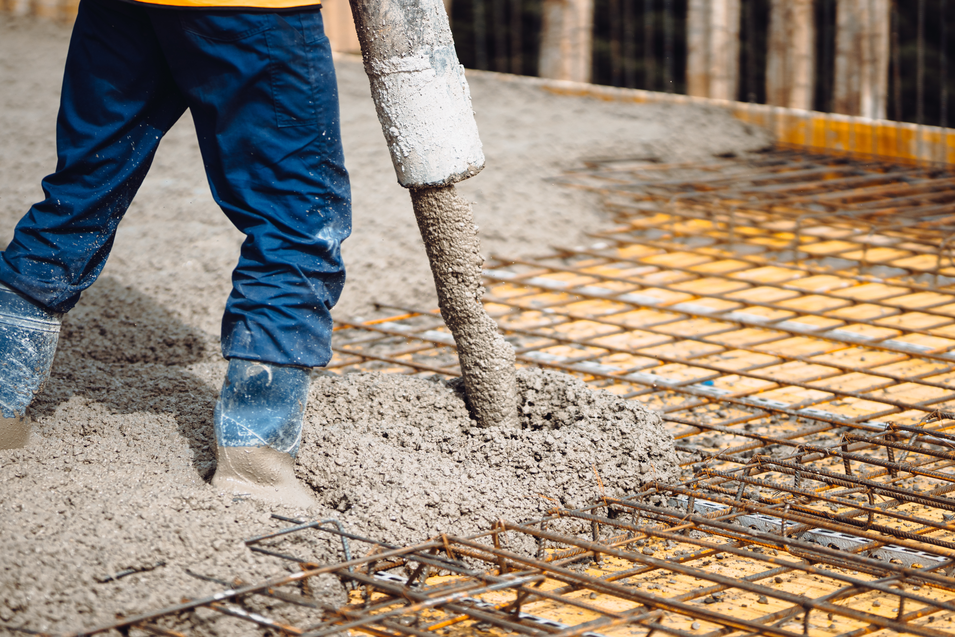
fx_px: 3369
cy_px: 318
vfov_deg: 10.8
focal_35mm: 127
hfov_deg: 16.1
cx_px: 478
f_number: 1.4
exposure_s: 1/6400
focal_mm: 85
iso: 100
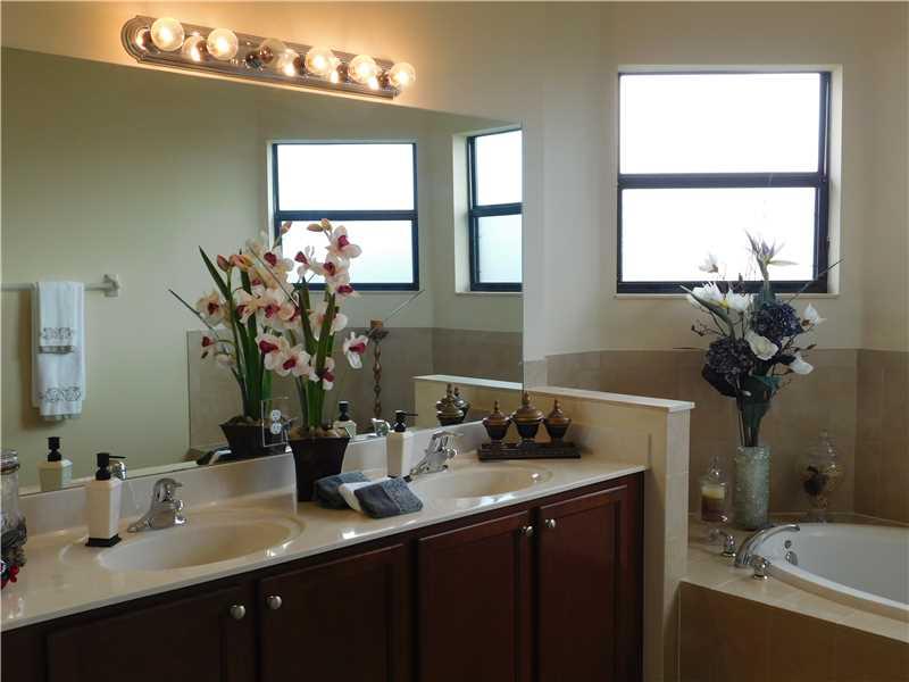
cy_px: 341
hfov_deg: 51.4
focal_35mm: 36
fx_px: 945
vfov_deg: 39.7
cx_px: 454
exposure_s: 1/100
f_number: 3.5
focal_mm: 6.3
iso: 125
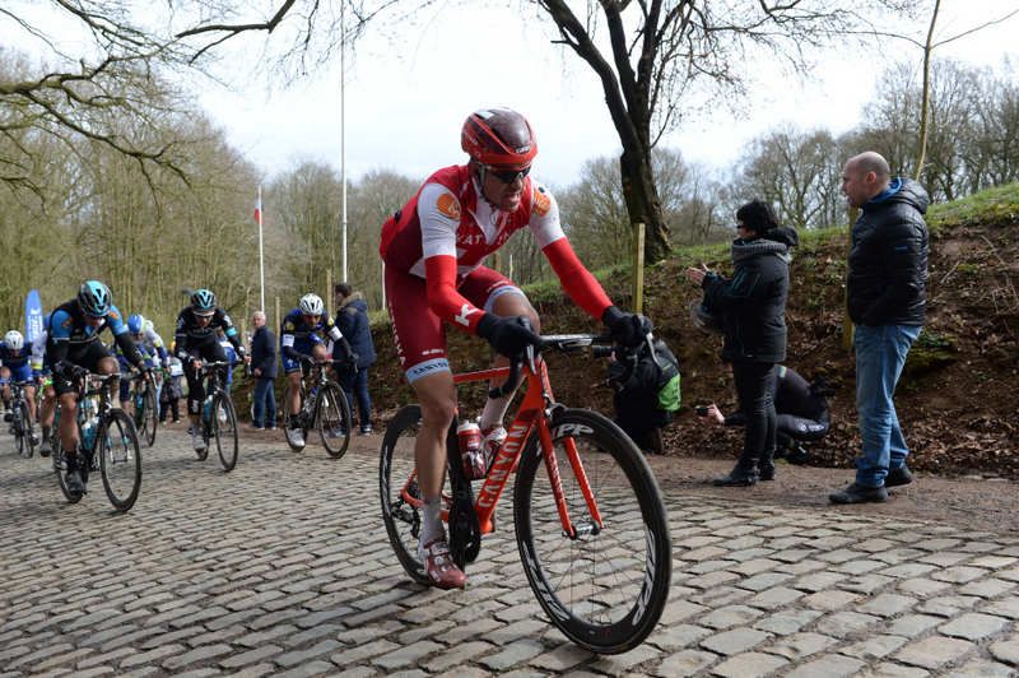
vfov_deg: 42.3
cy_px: 339
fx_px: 877
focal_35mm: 31
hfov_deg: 60.3
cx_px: 510
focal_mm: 31
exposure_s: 1/800
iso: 400
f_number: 5
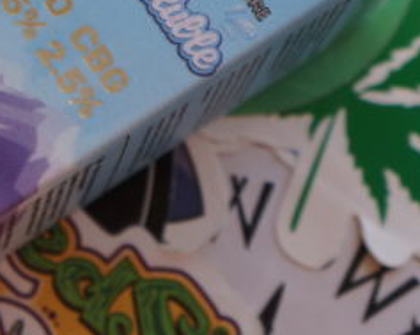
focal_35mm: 137
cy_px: 43
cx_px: -11
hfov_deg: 13.8
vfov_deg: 11.2
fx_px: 1701
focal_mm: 30
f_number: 4
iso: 125
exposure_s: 1/160
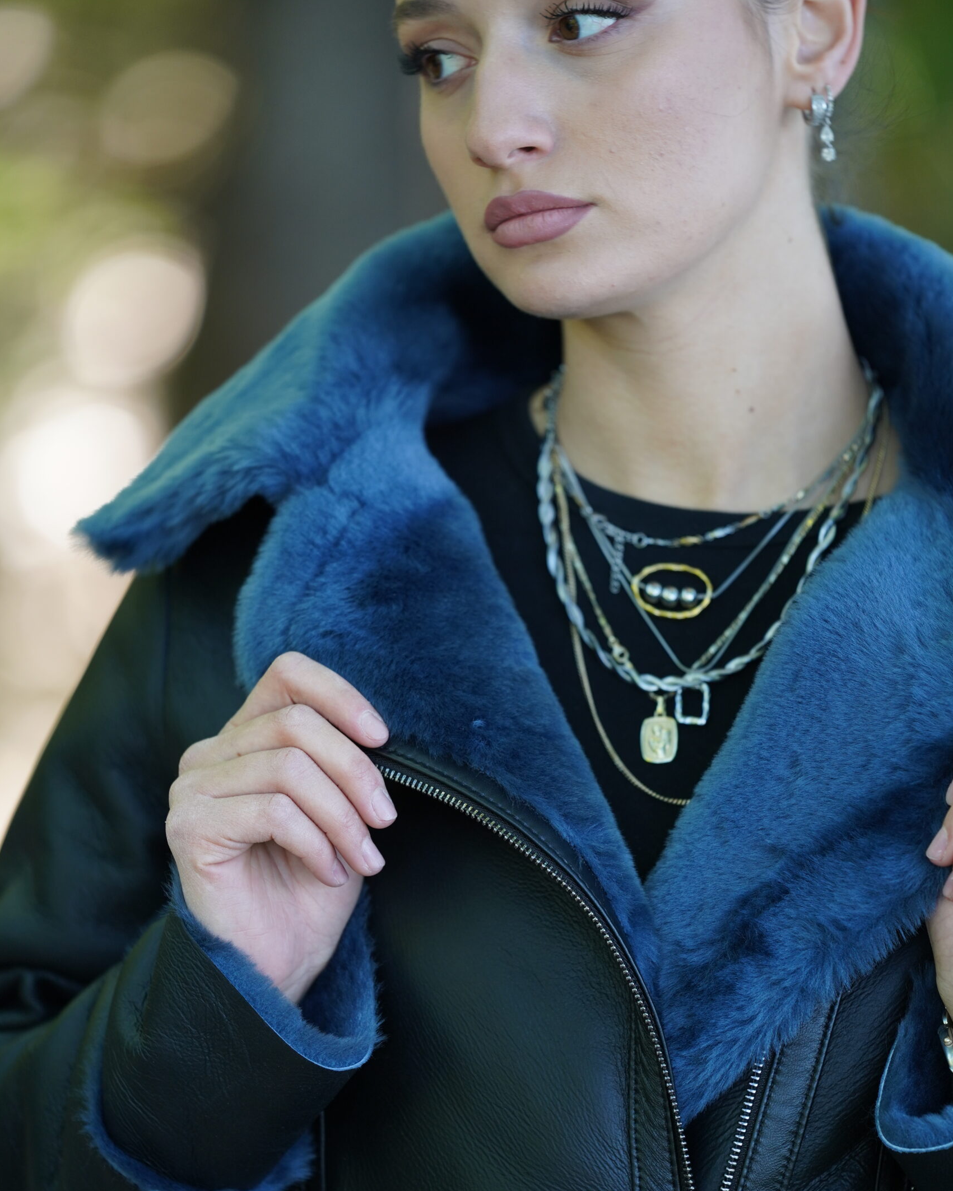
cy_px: 667
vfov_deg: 8.5
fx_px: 7967
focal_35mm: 226
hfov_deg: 6.8
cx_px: 476
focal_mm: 200
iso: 500
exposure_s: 1/320
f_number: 2.8
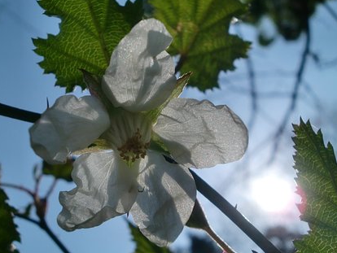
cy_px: 137
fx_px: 409
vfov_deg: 34.4
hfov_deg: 44.7
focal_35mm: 42
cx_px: 151
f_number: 8.4
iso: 64
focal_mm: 5.58
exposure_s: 1/400
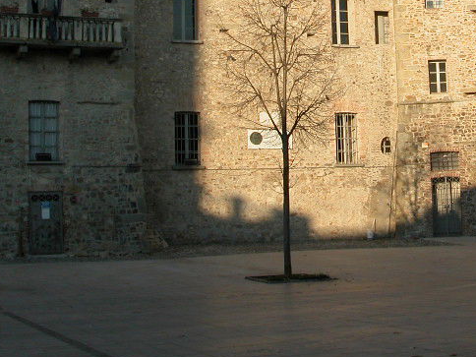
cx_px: 330
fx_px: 990
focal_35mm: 72
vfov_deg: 19.8
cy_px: -7
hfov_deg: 26.8
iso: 100
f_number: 5.6
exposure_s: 1/272
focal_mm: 8.9
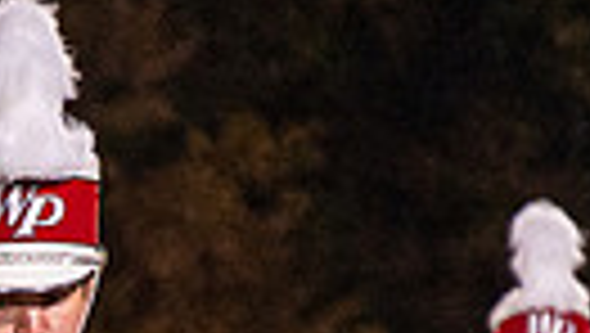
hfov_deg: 2.0
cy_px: 1308
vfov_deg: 1.1
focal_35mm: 1069
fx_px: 16741
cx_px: -829
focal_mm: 150
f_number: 4
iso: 3200
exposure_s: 1/200
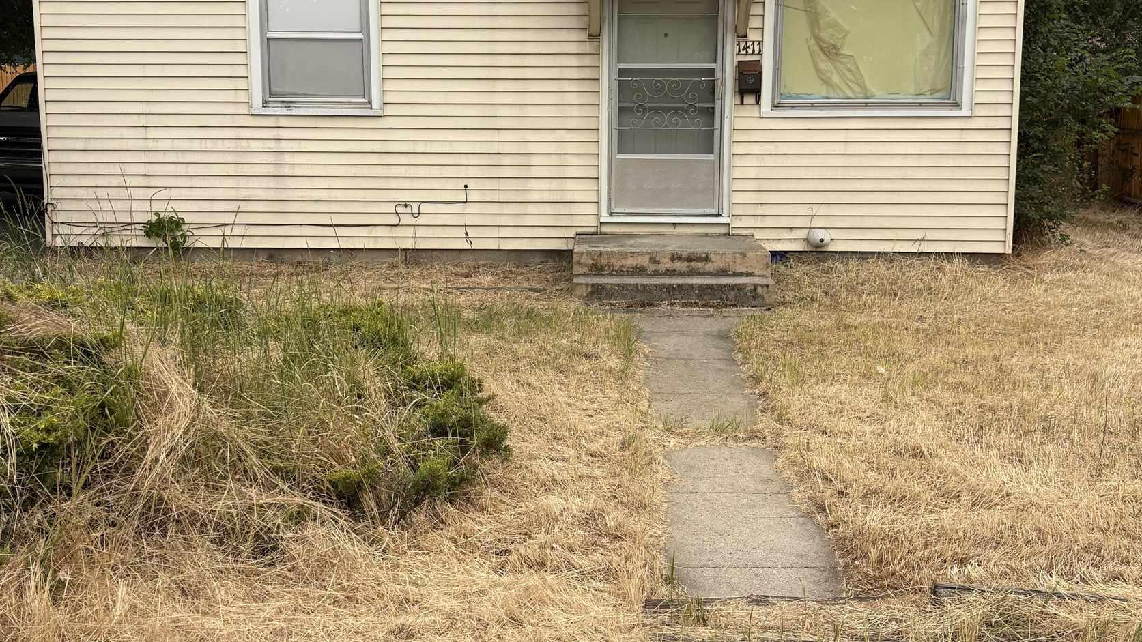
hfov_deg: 51.6
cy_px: 251
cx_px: 562
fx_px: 1181
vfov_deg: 30.3
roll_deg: -0.1
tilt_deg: -6.2
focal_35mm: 39
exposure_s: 1/399
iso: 50
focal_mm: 5.96
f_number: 1.6
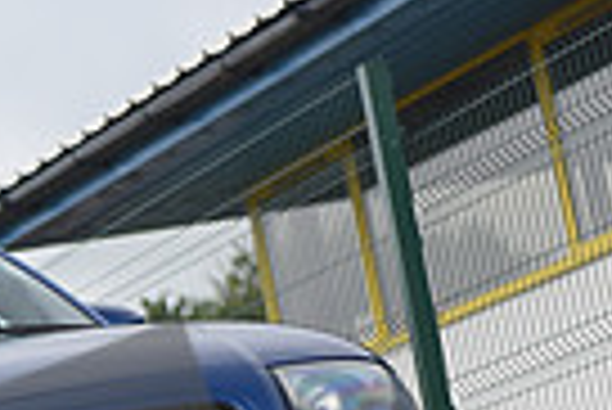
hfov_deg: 7.1
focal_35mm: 281
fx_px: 4782
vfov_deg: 4.8
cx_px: -567
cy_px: 854
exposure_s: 1/1000
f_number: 4
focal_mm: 66
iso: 450
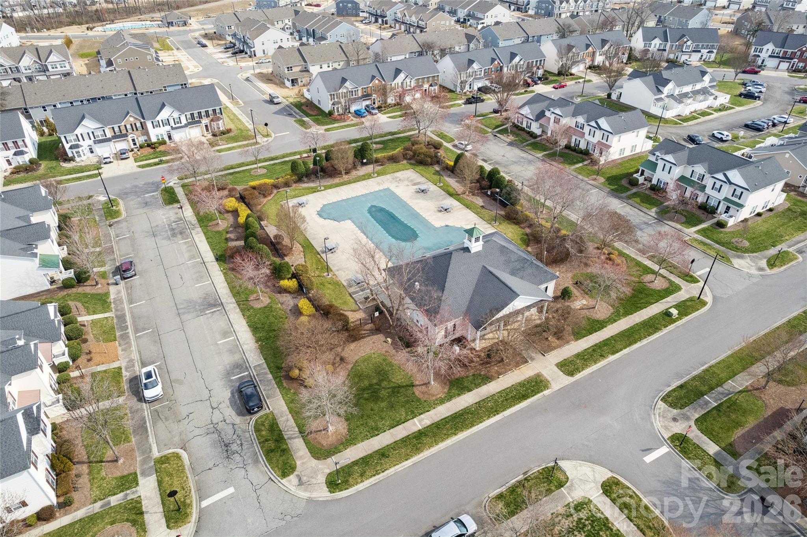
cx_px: 404
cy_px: 268
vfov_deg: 57.2
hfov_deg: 78.6
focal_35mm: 22
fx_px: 493
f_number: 2.8
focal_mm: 8.4
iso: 110
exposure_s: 1/160
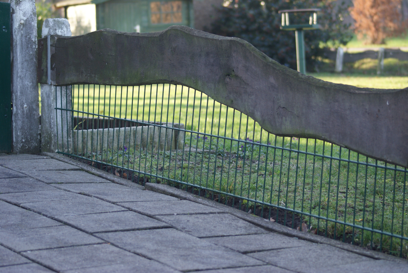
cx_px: 204
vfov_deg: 12.2
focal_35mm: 112
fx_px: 1277
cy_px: 136
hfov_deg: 18.2
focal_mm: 75
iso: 250
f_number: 4.5
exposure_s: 1/125
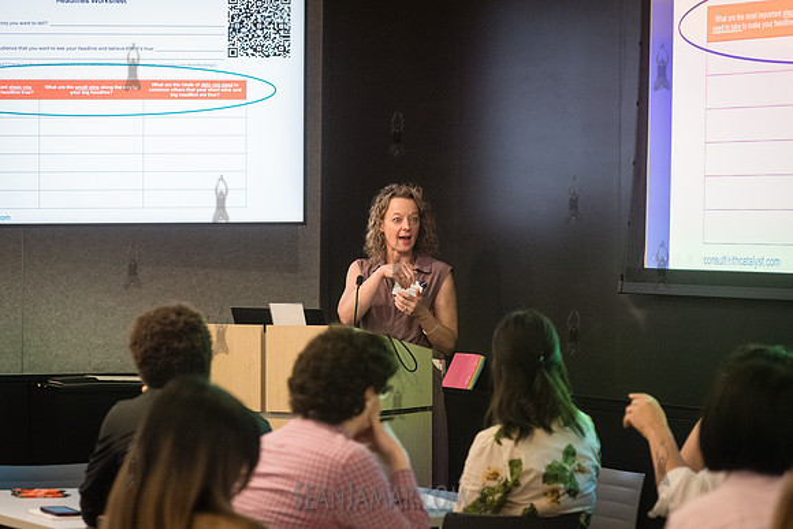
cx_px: 391
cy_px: 264
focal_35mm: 149
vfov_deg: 9.2
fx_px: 3272
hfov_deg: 13.8
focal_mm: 145
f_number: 4.5
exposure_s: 1/320
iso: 5000
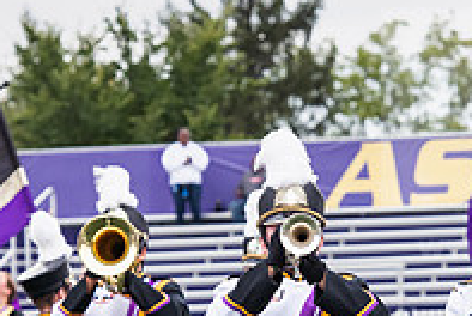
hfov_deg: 5.2
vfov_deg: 3.5
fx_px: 5213
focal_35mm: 397
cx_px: 309
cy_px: 298
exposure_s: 1/400
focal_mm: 135
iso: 640
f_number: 5.6
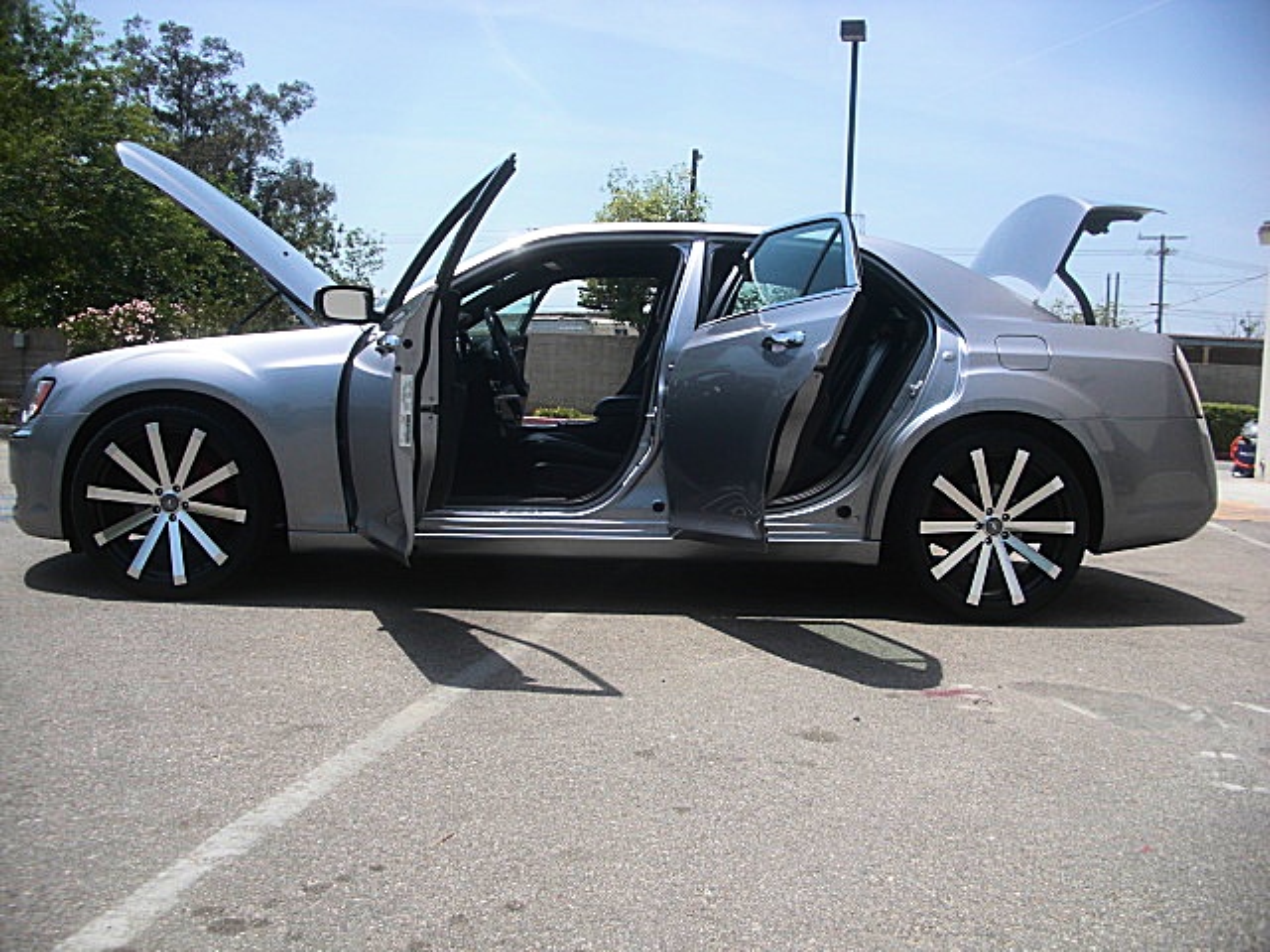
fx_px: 1321
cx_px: 635
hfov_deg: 51.4
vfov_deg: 39.7
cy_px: 476
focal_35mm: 36
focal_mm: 6.3
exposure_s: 1/1000
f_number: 2.8
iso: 50
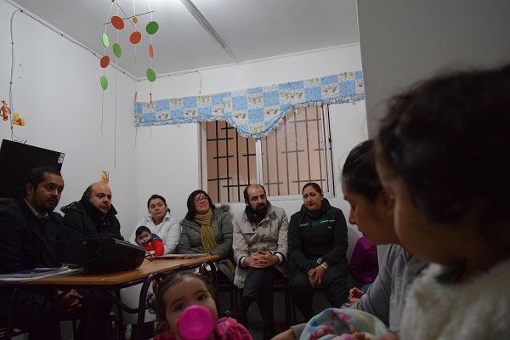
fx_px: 382
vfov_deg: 47.9
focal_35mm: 27
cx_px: 255
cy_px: 170
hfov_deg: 67.4
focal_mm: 18
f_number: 3.5
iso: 2000
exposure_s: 1/60
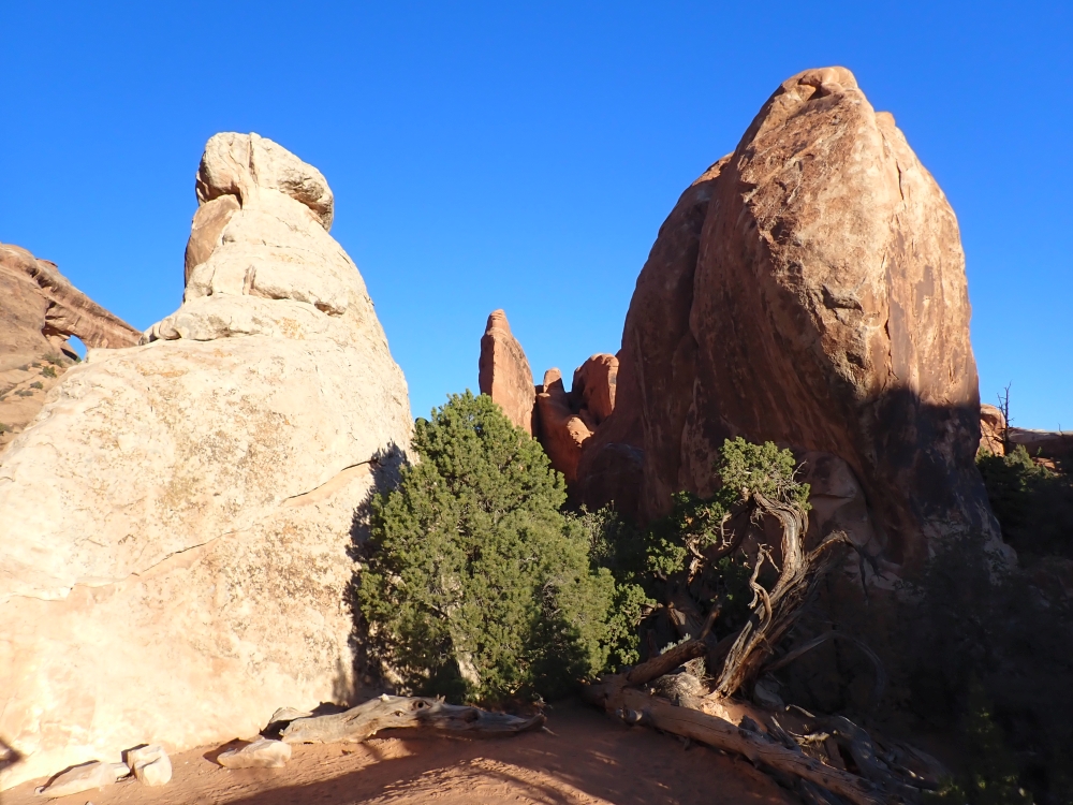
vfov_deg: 54.9
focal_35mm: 25
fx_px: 775
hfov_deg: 69.4
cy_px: 402
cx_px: 536
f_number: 2.8
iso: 100
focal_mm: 4.5
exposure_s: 1/1000
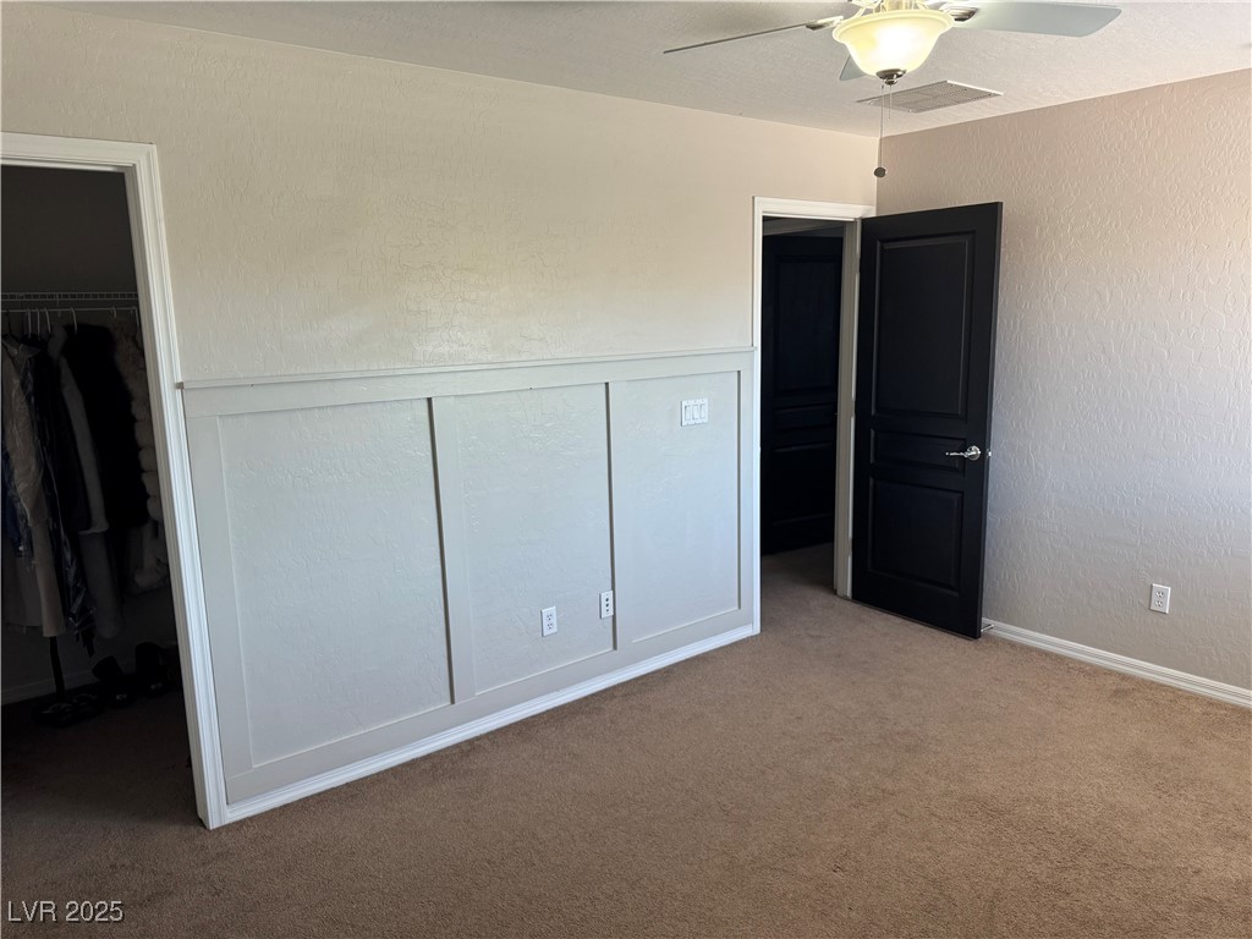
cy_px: 470
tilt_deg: -10.8
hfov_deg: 71.6
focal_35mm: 24
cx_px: 626
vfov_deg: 56.8
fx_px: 868
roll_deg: +1.5
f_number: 1.78
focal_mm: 6.76
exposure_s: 1/120
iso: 200
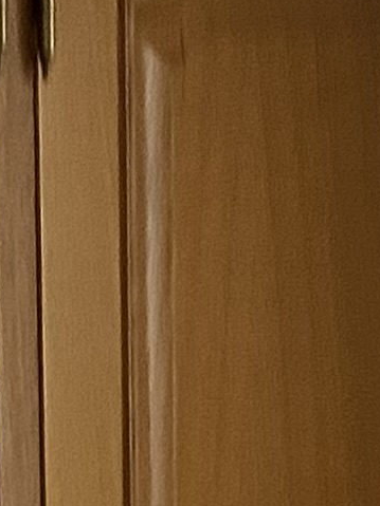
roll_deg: +2.1
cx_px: 4
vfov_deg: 8.9
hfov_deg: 6.8
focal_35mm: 219
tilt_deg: -6.1
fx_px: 3207
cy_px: 688
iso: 160
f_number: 1.8
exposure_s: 1/60
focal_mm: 4.25
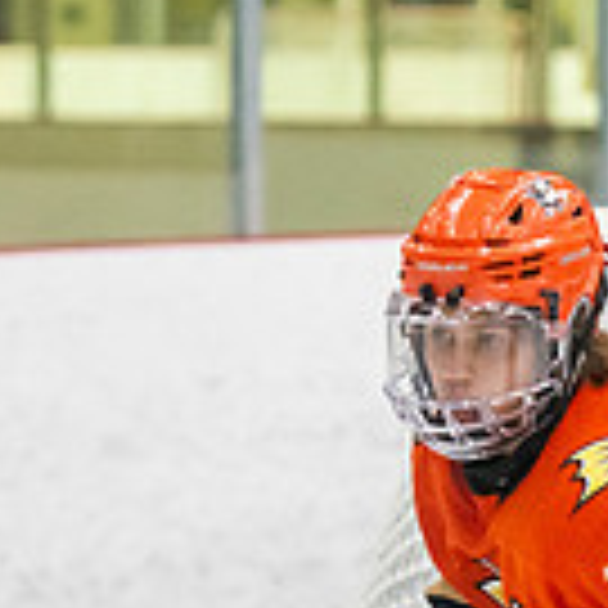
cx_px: 757
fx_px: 10373
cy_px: 717
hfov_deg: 3.4
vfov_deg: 3.4
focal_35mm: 522
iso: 2500
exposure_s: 1/640
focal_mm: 102
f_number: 3.2
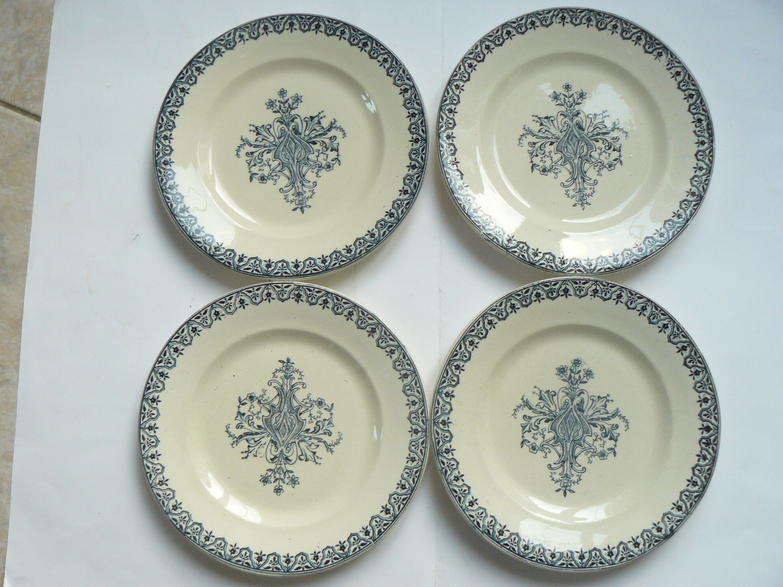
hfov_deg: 50.1
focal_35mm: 37
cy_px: 300
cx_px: 391
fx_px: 837
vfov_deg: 38.7
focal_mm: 6
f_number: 2.8
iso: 160
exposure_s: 1/30
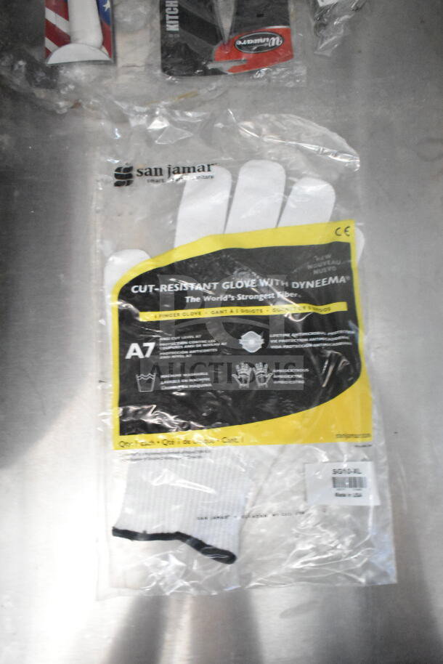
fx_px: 553
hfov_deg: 43.6
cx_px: 222
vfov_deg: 61.9
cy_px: 332
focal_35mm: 30
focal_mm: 20
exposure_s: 1/30
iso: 14400
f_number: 3.5
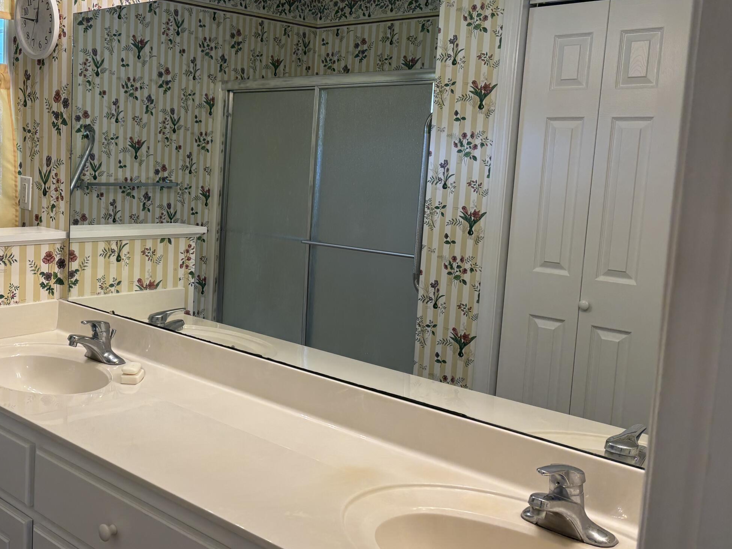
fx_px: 846
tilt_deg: -6.3
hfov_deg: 45.1
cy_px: 252
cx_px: 176
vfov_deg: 35.9
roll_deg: -2.0
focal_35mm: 40
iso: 100
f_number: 1.6
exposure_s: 1/120
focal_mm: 5.96
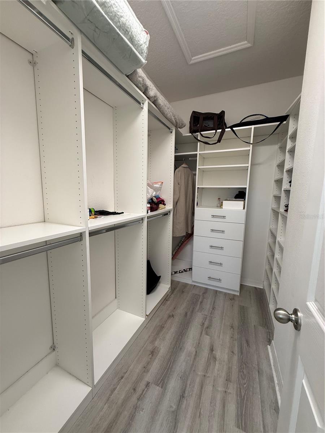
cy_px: 216
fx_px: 175
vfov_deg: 102.1
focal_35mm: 14
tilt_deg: -5.6
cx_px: 162
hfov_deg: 85.7
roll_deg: -1.0
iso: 200
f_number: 2.2
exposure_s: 1/120
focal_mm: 2.22
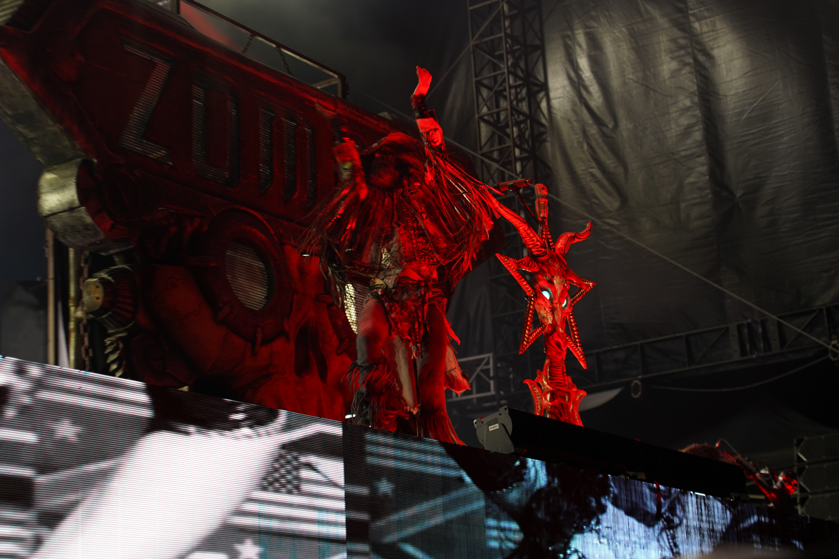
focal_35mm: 69
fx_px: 1608
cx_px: 420
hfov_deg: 29.2
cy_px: 280
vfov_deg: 19.7
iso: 320
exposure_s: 1/125
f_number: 4
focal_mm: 69
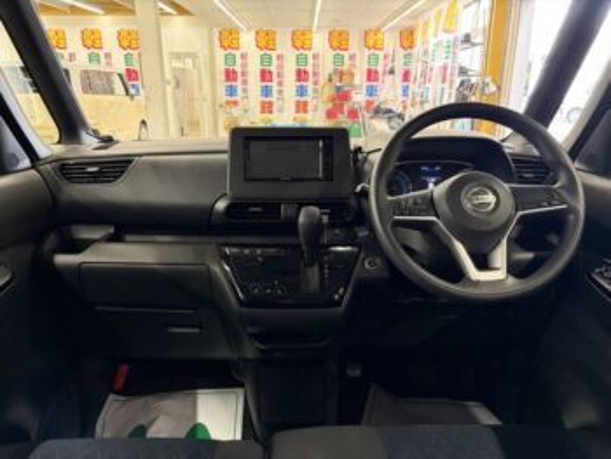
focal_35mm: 26
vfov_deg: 53.1
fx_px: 459
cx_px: 306
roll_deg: +0.2
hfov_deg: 67.3
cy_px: 230
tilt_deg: -16.1
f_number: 1.6
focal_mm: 5.96
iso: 250
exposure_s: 1/50
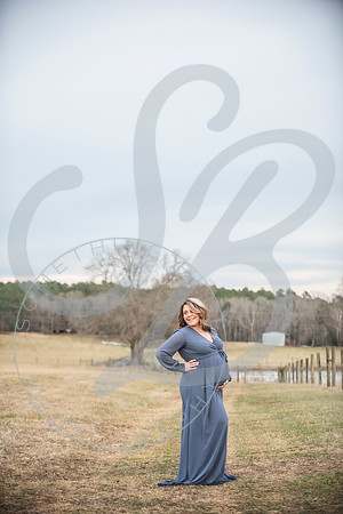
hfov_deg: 17.5
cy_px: 257
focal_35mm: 78
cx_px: 172
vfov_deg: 26.0
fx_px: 1115
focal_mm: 78
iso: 320
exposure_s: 1/250
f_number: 2.8
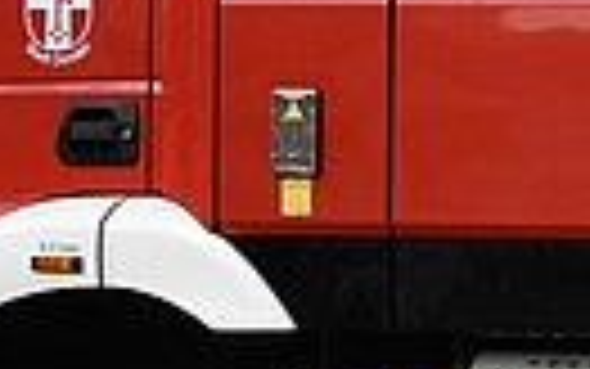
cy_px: -86
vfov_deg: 2.3
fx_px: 9008
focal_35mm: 560
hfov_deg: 3.7
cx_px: 1612
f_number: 8
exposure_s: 1/250
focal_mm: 80
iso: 220
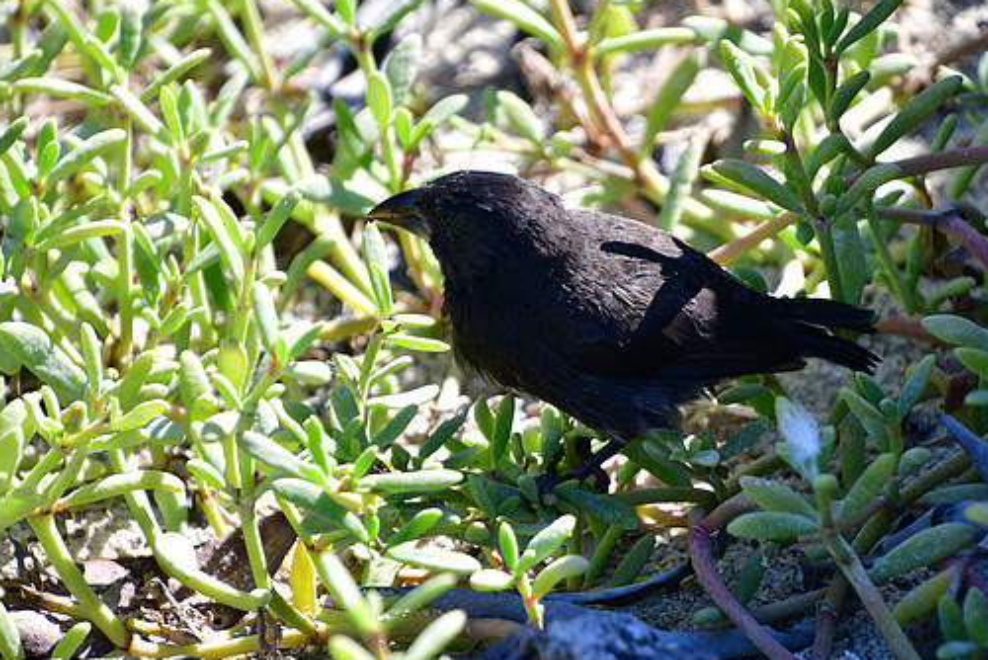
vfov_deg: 2.6
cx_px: 555
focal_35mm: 522
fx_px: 14334
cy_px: 371
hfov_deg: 3.9
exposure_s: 1/400
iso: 200
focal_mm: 300
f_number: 6.3
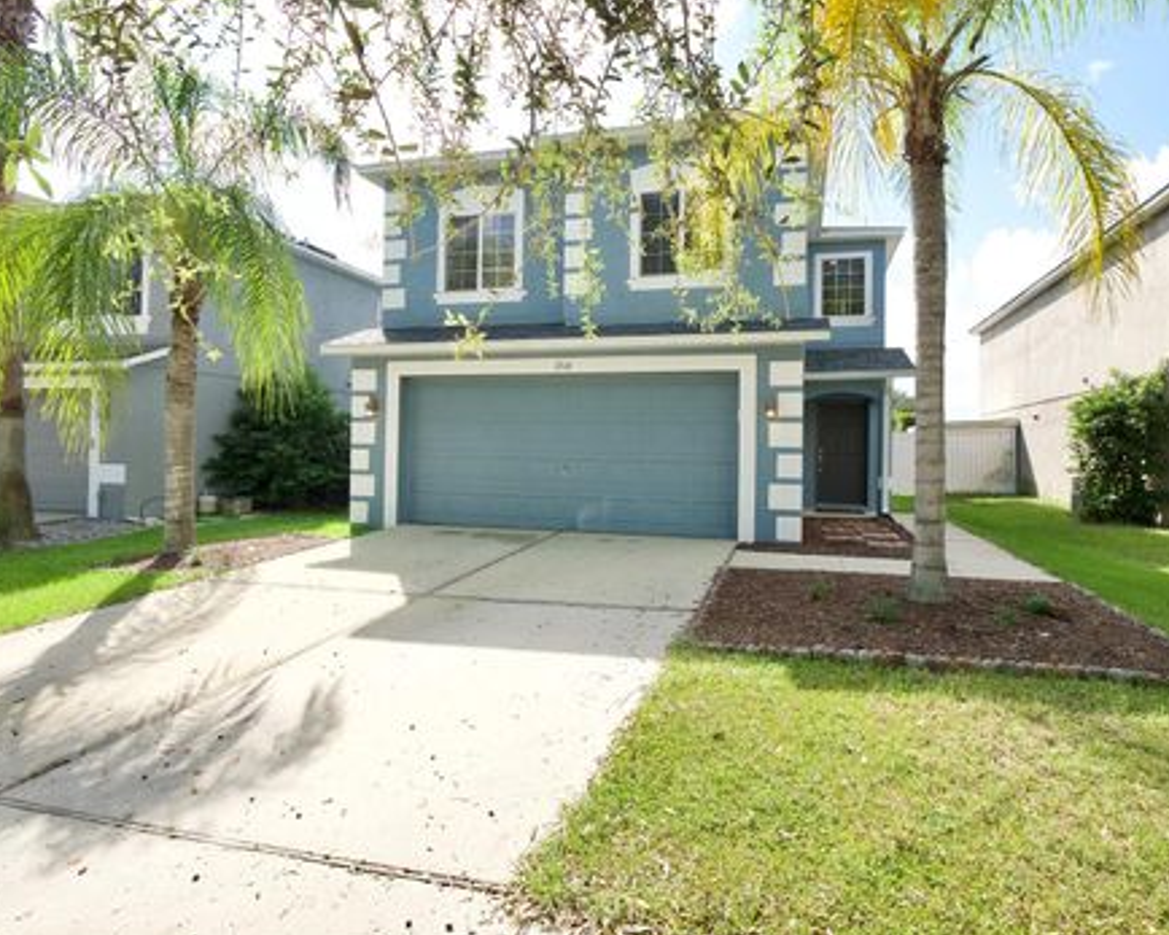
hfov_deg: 86.0
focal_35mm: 18
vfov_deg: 73.7
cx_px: 655
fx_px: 623
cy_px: 441
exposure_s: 1/400
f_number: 5
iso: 200
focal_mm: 8
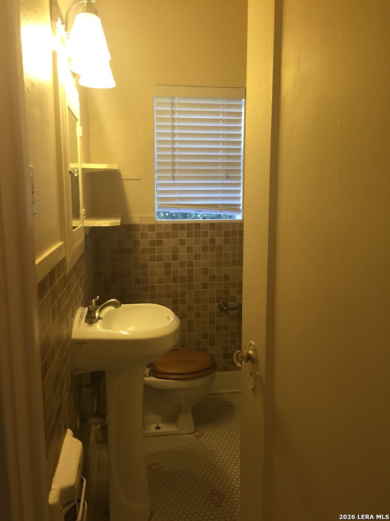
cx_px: 195
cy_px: 260
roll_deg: -0.5
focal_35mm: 29
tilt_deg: -7.7
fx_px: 436
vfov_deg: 61.7
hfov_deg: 48.2
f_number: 2.2
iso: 50
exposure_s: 1/30
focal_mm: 4.15
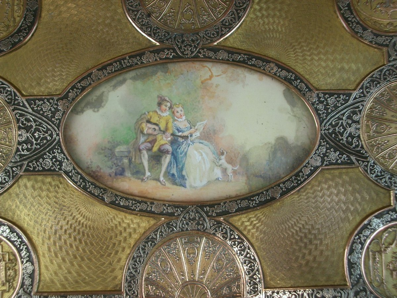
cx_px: 198
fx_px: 562
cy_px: 149
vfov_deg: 29.7
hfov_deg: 38.9
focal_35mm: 49
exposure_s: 1/60
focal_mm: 8.2
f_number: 3.1
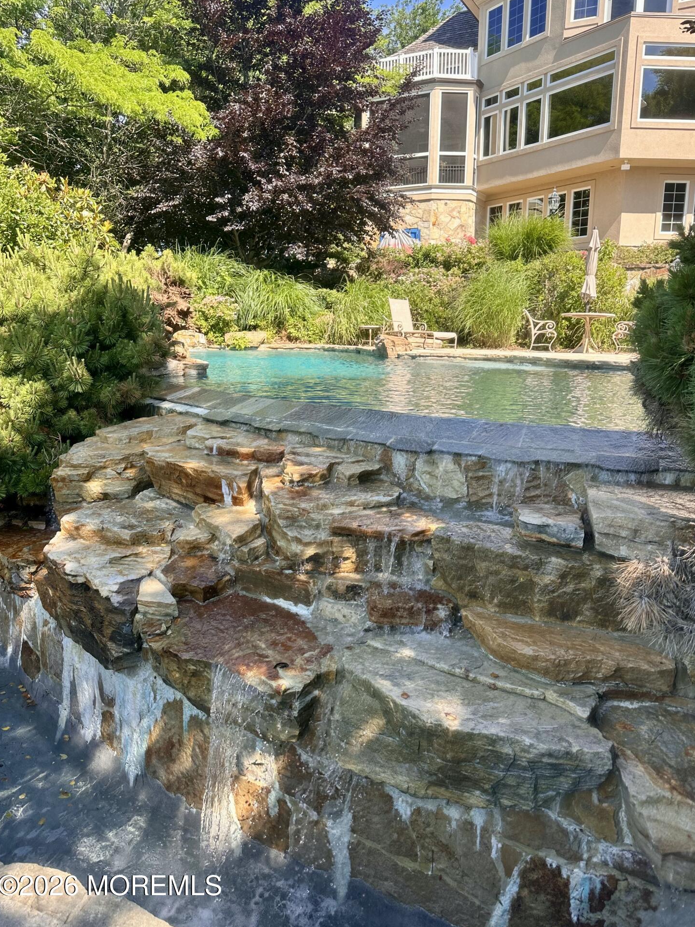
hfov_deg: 54.9
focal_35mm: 25
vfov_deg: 69.4
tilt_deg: -9.9
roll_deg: -1.7
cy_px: 447
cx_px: 358
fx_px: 669
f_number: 1.78
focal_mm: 6.86
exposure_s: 1/887
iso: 80
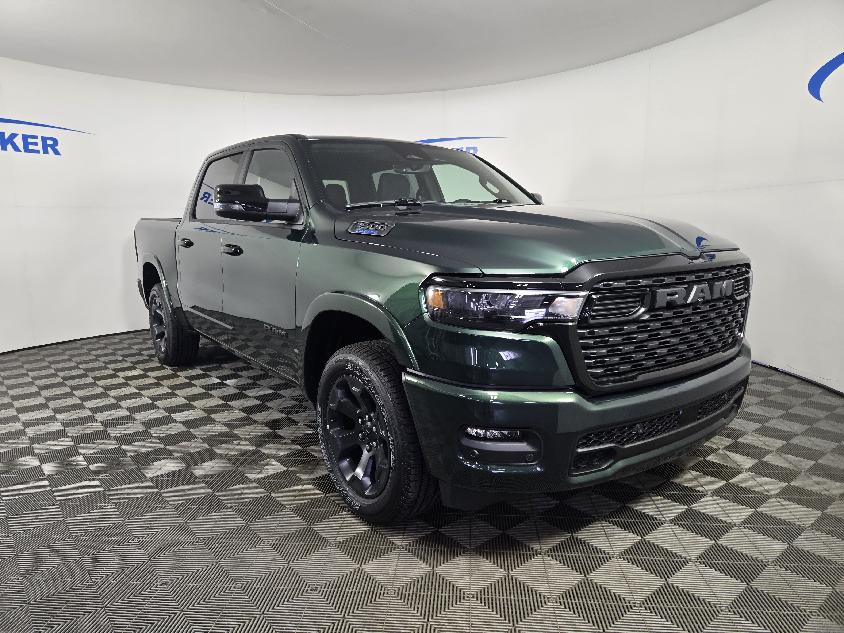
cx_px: 422
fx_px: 561
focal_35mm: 23
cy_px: 316
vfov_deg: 58.9
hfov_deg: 73.9
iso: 100
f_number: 1.8
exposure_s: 1/120
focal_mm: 5.4
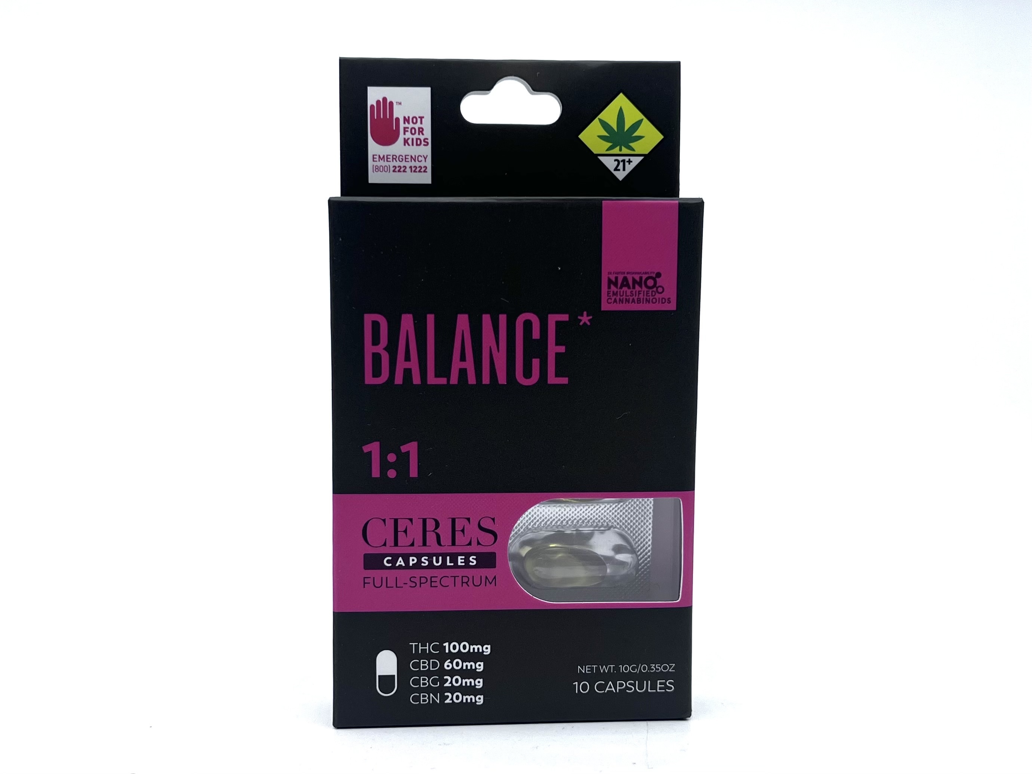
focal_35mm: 26
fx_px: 775
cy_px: 387
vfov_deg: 53.1
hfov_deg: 67.3
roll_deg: +0.0
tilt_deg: -2.6
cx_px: 516
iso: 50
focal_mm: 5.7
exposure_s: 1/909
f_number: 1.5
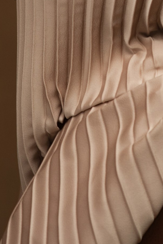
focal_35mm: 409
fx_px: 2778
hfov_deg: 3.4
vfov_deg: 5.0
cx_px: 173
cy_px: -223
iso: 320
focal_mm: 92
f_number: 4
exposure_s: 1/160
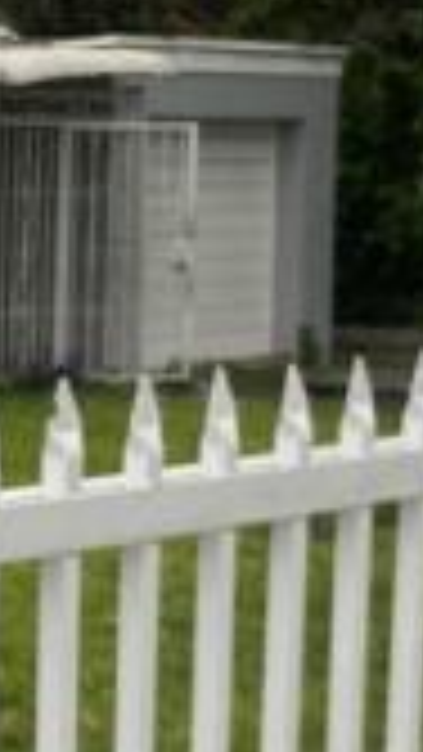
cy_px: 437
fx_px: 2431
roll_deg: +1.3
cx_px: -531
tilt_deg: -3.8
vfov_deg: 17.6
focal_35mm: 122
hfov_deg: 9.1
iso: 32
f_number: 1.8
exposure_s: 1/273
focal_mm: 4.25
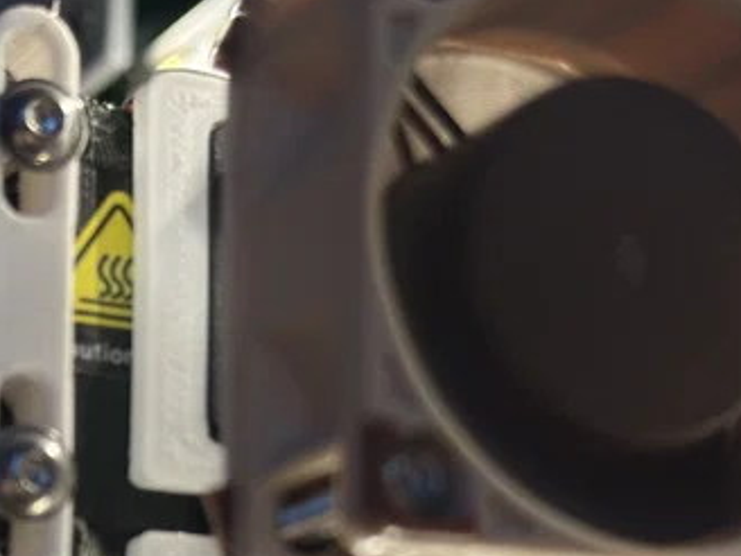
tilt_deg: +10.4
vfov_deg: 12.0
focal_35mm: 122
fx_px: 2612
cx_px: 143
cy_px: 535
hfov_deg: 16.0
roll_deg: -0.5
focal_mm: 6.86
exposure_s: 1/50
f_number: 1.78
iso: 80
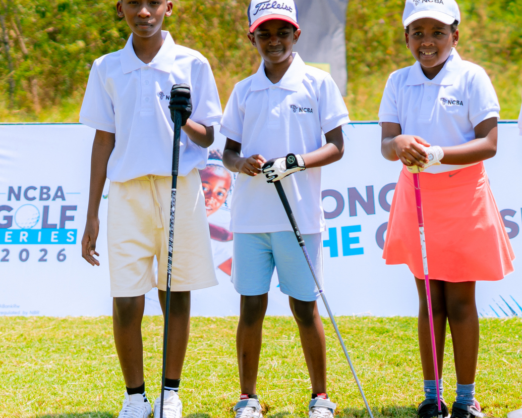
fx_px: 1638
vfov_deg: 14.5
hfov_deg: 17.9
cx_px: 448
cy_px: 105
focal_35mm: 106
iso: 250
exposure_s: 1/5000
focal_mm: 50
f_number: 1.8
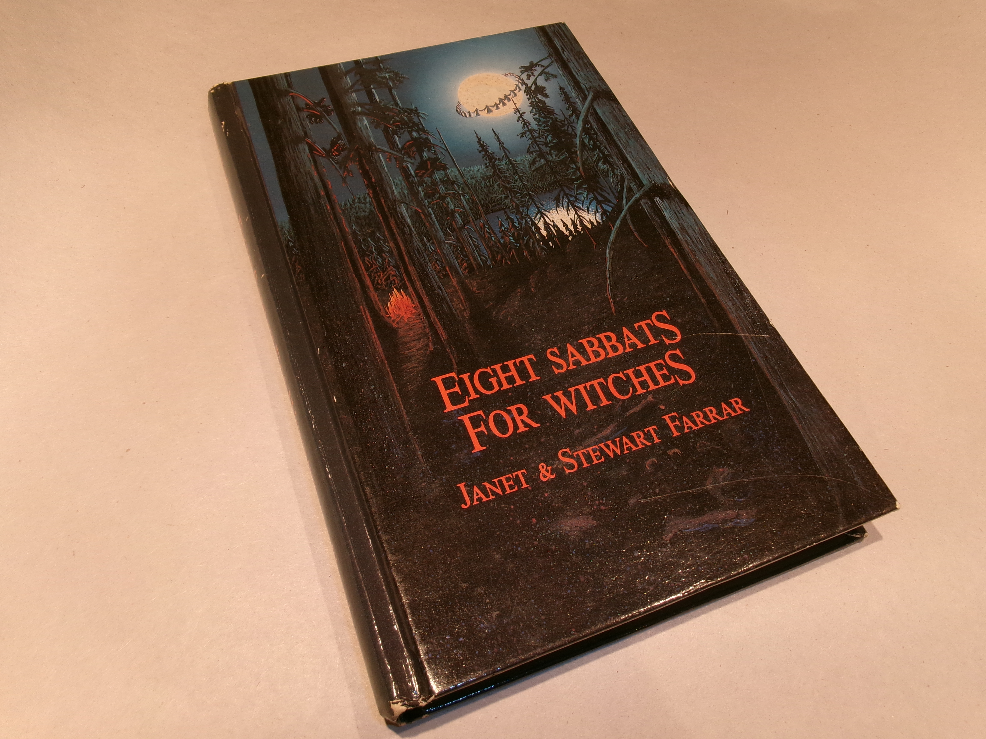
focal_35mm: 28
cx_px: 493
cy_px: 370
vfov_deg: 49.7
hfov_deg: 63.4
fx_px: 798
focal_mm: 5.1
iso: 100
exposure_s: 1/34
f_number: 3.9
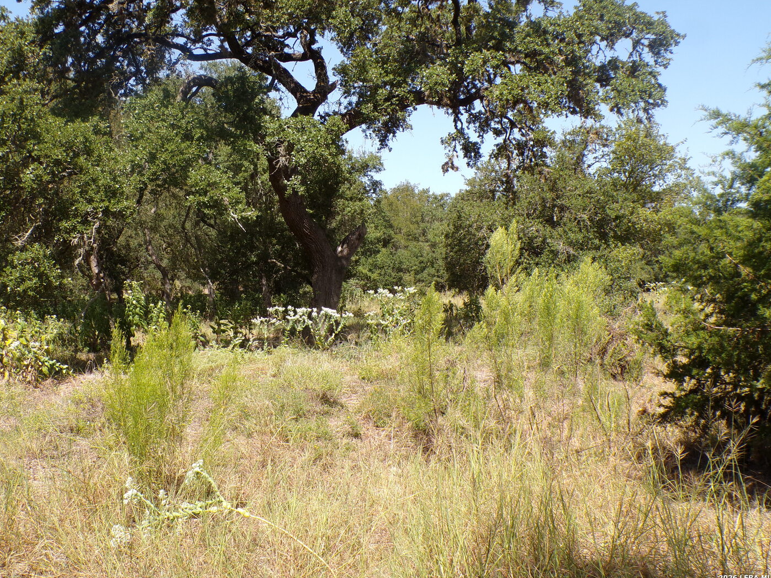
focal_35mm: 33
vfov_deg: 42.9
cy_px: 284
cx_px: 379
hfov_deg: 55.4
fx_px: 735
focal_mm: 5.8
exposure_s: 1/280
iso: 100
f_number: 4.8
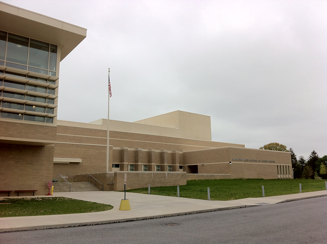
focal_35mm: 35
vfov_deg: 40.6
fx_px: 330
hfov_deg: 52.7
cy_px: 122
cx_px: 164
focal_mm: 3.85
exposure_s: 1/887
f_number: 2.8
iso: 80
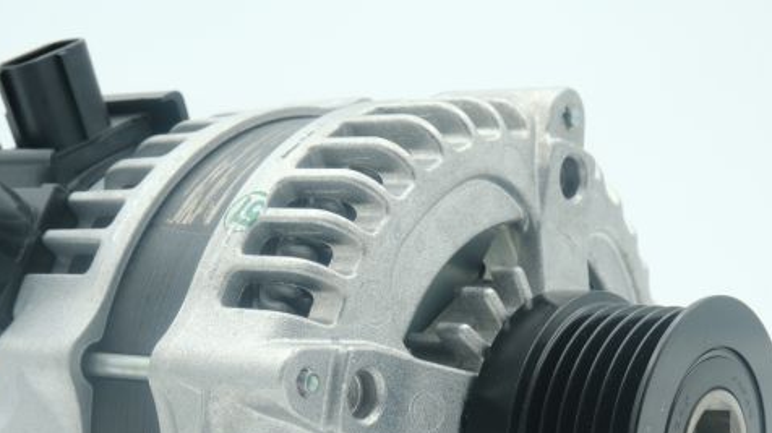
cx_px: 349
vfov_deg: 16.0
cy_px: 419
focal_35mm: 74
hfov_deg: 28.6
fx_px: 1514
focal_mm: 28
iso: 200
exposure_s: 1/20
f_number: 11
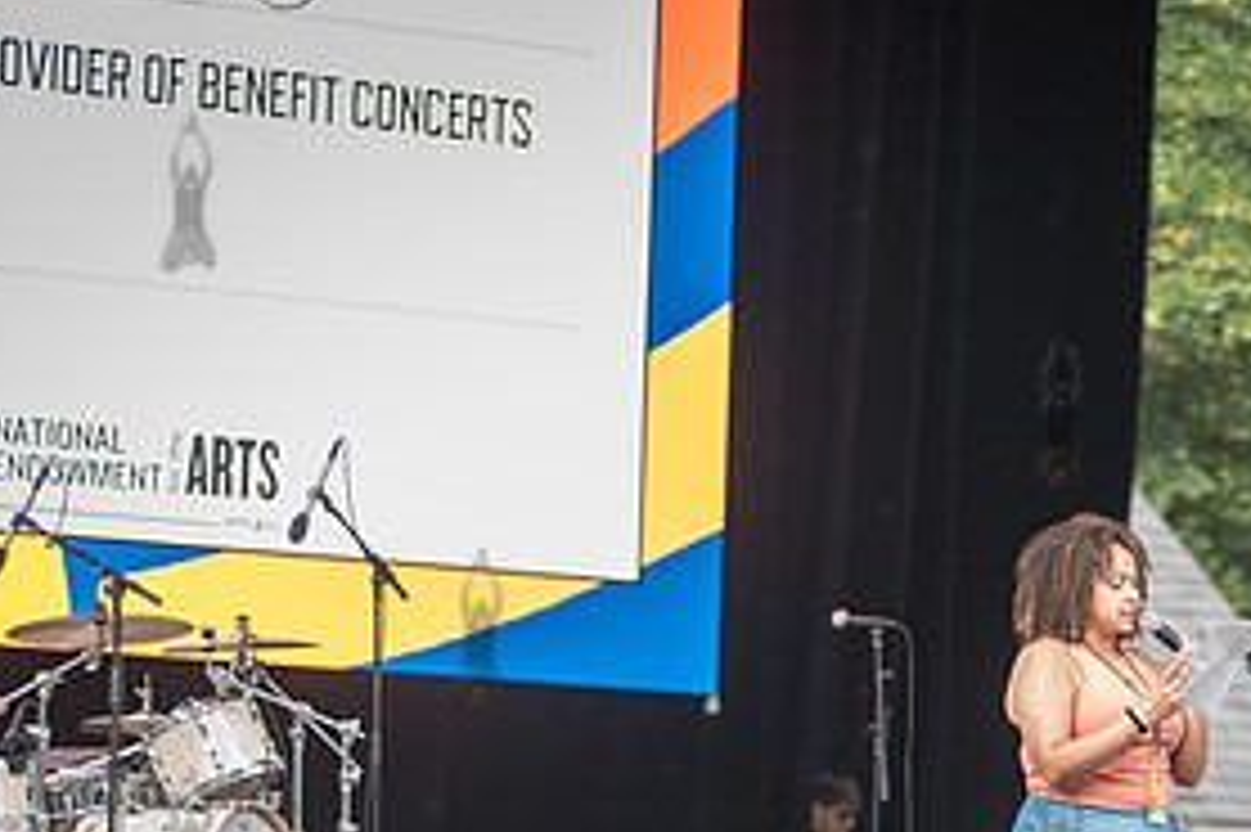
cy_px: 843
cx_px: 1058
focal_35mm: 261
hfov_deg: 7.9
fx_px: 9064
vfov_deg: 5.2
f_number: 2.8
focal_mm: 125
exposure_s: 1/200
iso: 500
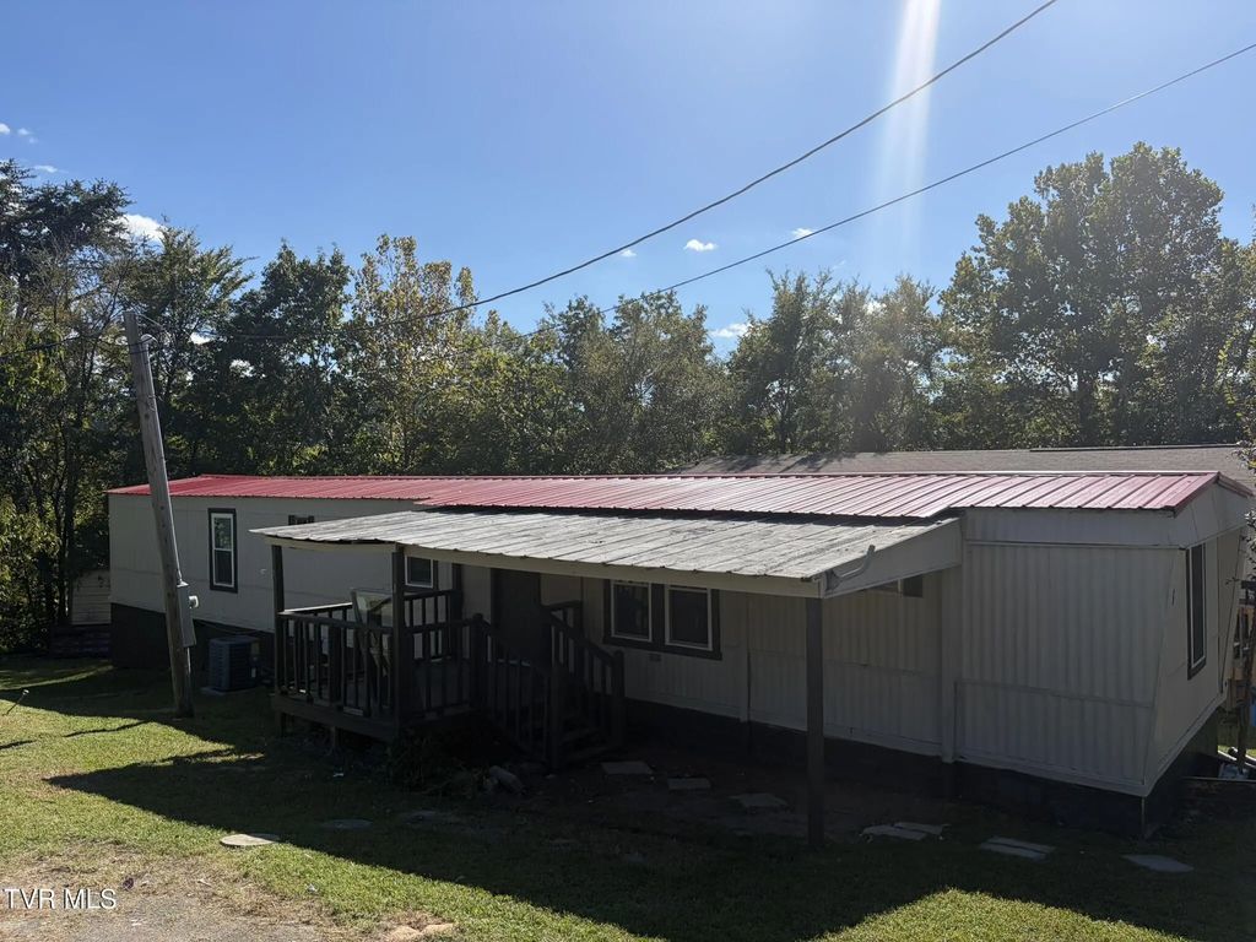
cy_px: 471
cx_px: 628
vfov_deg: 53.1
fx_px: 943
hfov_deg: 67.3
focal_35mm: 26
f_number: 1.6
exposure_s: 1/5348
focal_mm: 5.96
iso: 50
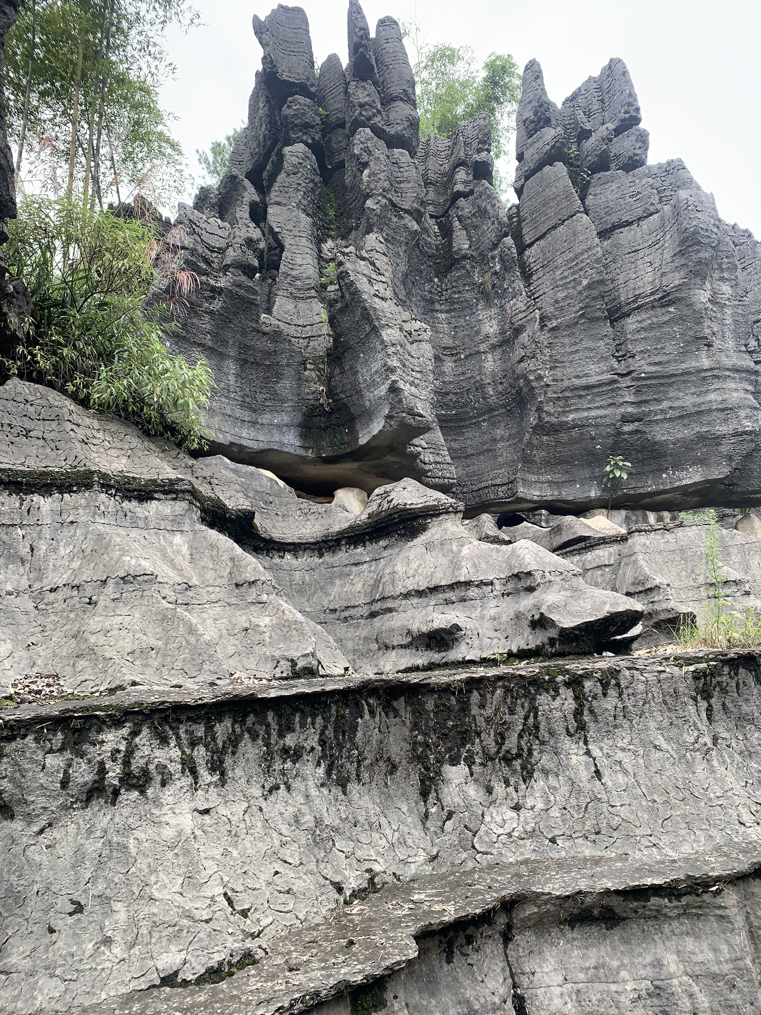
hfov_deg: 53.1
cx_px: 380
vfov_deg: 67.3
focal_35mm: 26
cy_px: 508
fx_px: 762
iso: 25
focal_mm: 4.25
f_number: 1.8
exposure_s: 1/322
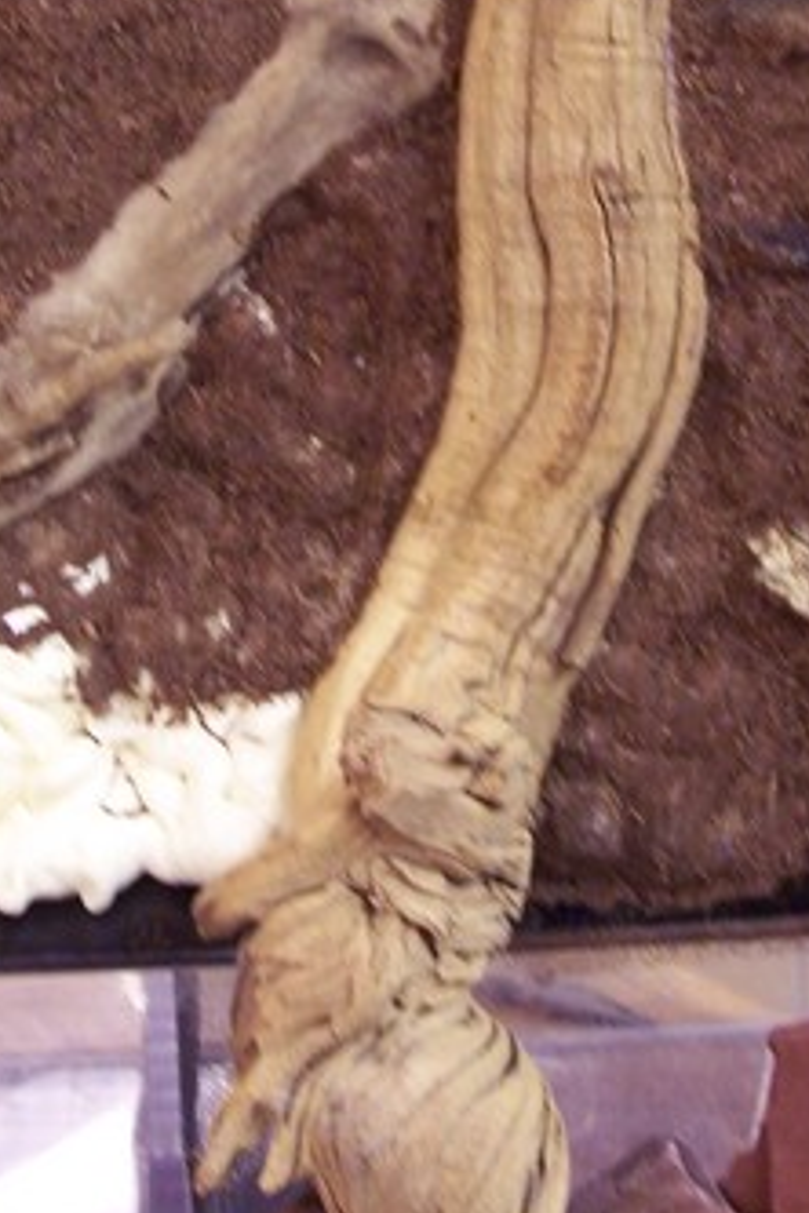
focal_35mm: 87
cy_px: 197
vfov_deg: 23.0
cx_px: 310
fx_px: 2932
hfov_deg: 15.7
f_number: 3.4
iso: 200
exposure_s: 1/15
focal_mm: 8
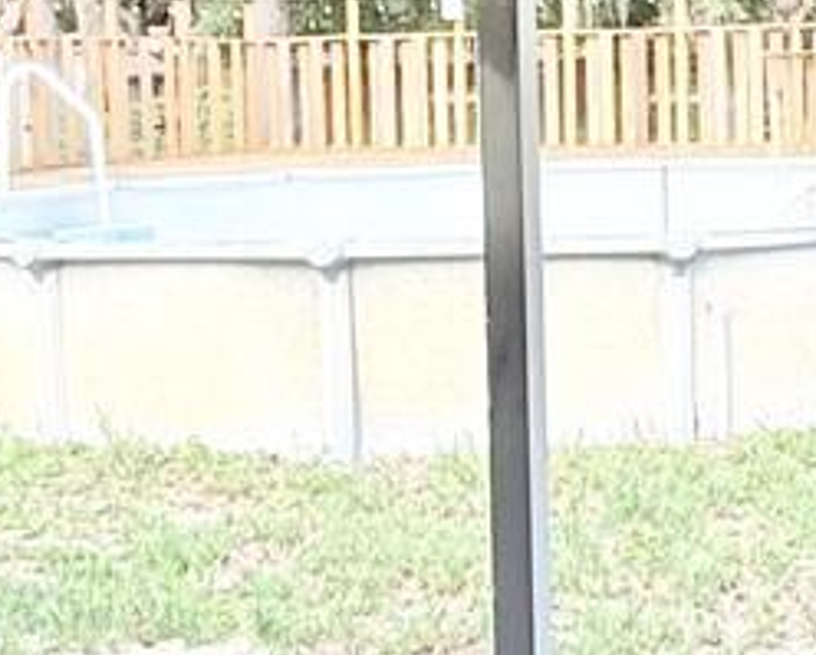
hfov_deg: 21.0
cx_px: 796
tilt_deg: -2.4
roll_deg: +1.1
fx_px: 2128
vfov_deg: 17.4
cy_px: 165
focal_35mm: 88
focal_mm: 2.22
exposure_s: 1/183
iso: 50
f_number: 2.2
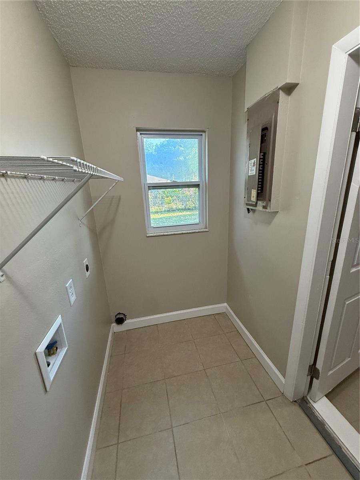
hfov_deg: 85.7
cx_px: 180
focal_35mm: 14
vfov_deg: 102.1
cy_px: 240
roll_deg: +2.1
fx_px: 194
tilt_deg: -15.1
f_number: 2.2
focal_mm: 2.22
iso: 250
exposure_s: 1/120
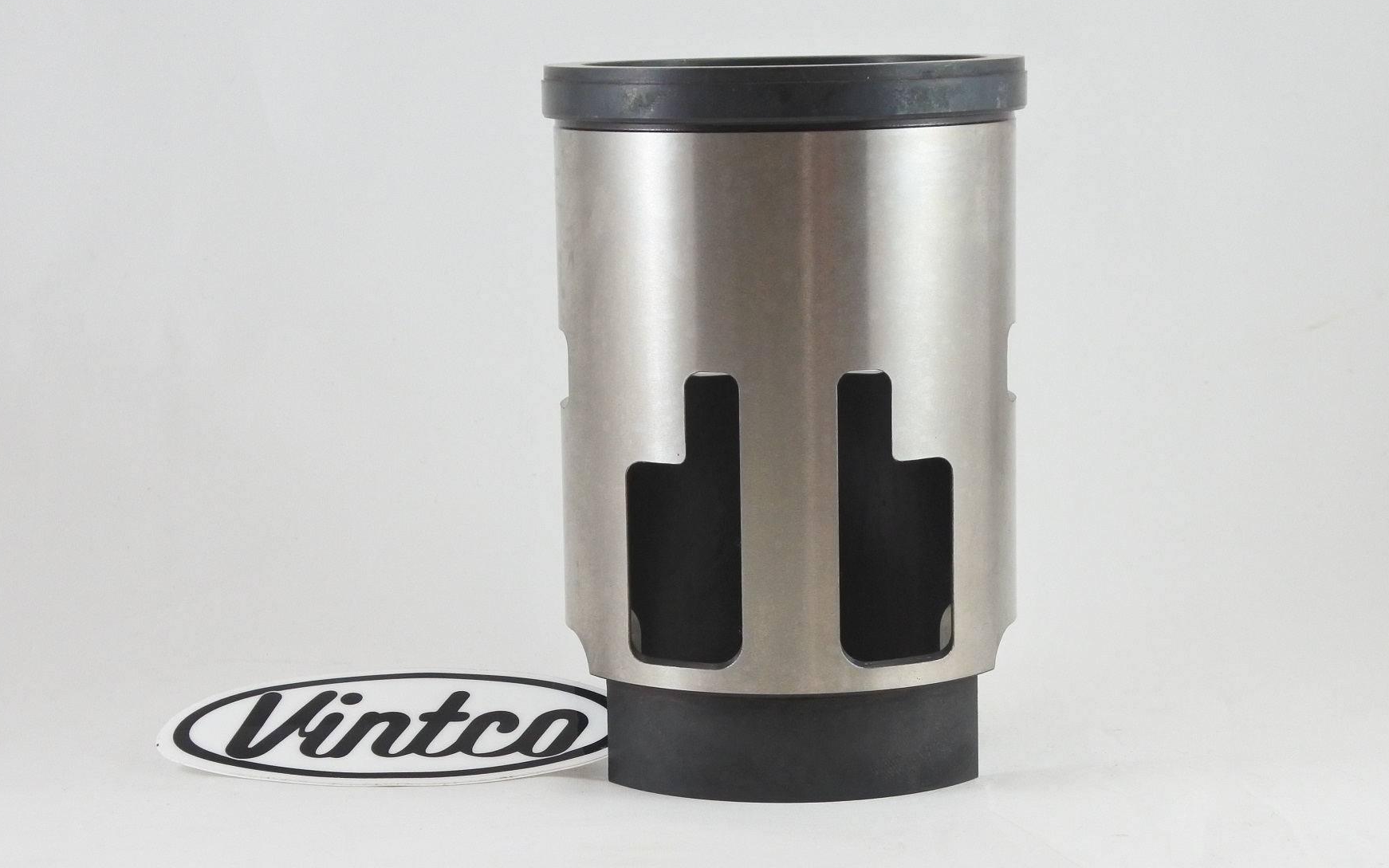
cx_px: 697
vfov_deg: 22.7
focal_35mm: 57
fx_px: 2158
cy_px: 408
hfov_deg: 35.7
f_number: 4.8
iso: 560
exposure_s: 1/125
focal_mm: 20.6
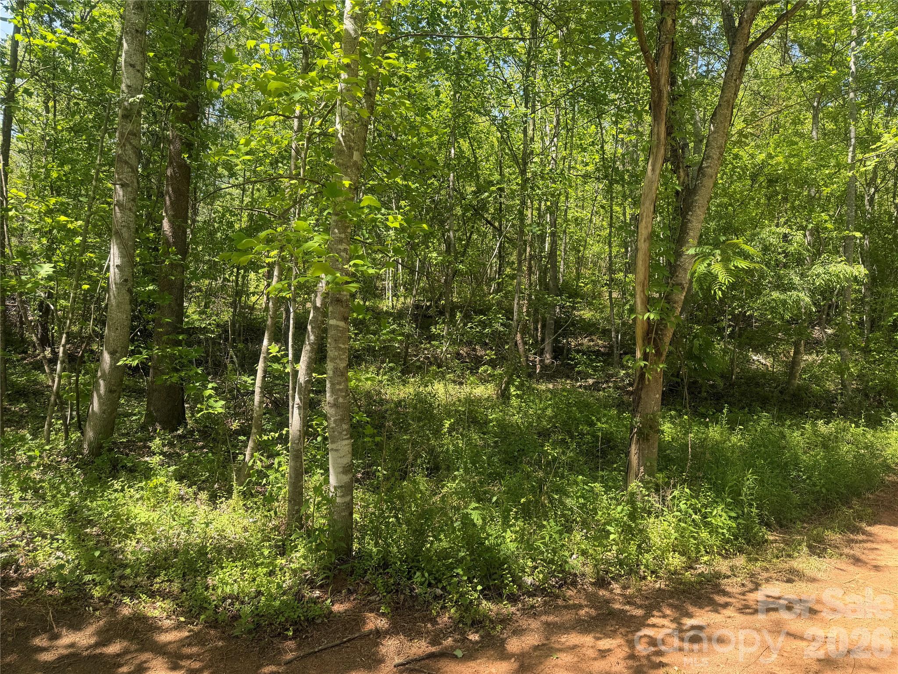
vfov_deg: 56.8
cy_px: 337
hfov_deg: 71.6
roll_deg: -2.4
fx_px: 623
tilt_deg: +5.2
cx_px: 449
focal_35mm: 24
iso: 80
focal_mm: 6.76
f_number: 1.78
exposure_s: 1/788
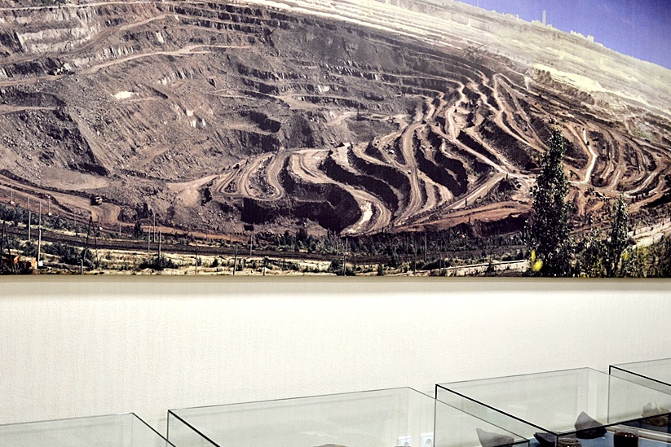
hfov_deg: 46.1
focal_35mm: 42
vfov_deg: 31.9
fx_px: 783
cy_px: 254
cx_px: 263
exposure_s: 1/30
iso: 400
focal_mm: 18
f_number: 3.5
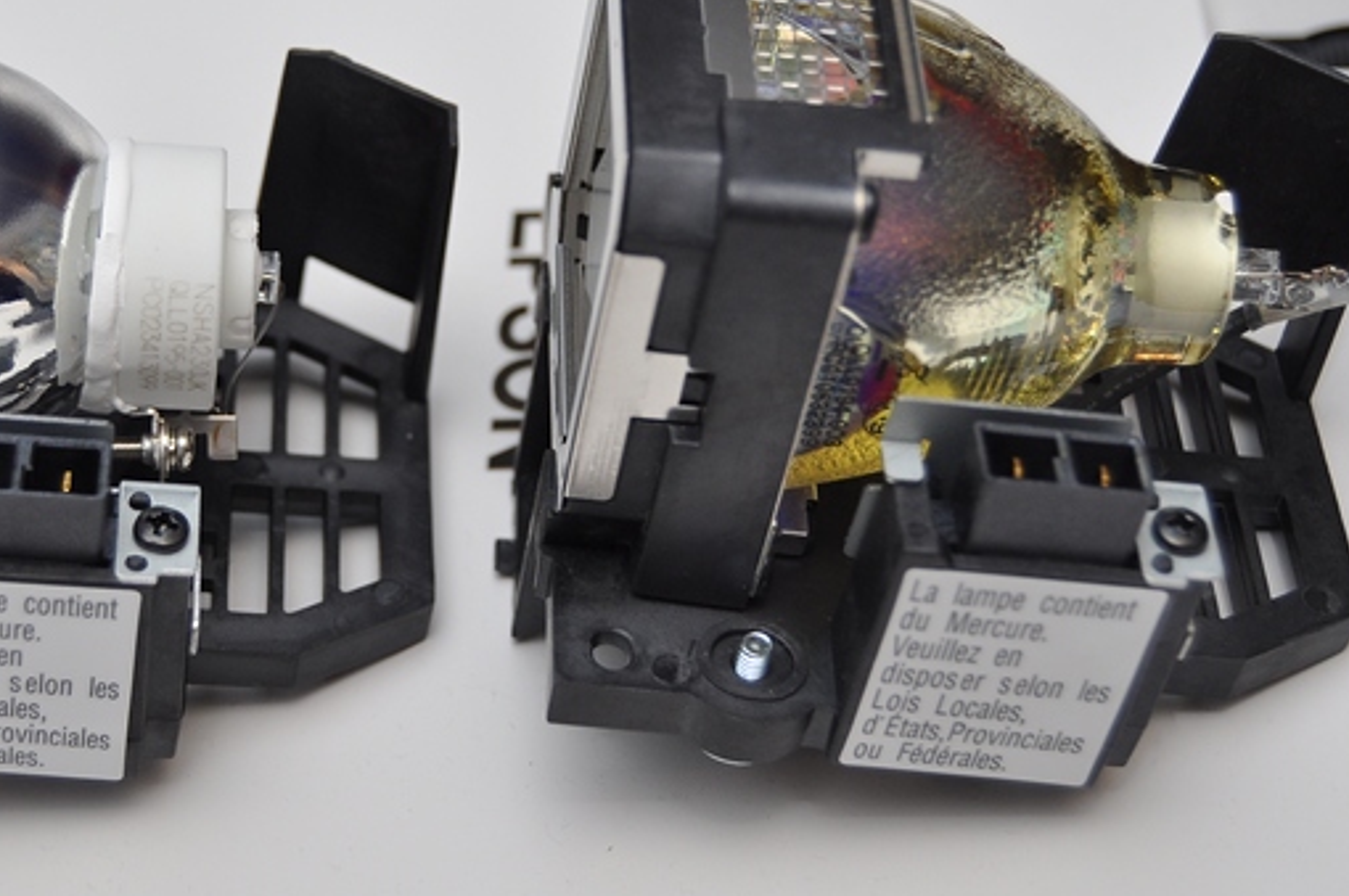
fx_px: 2995
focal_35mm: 80
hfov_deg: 25.3
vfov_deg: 17.0
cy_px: 337
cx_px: 458
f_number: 5
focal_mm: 34
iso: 400
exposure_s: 1/60
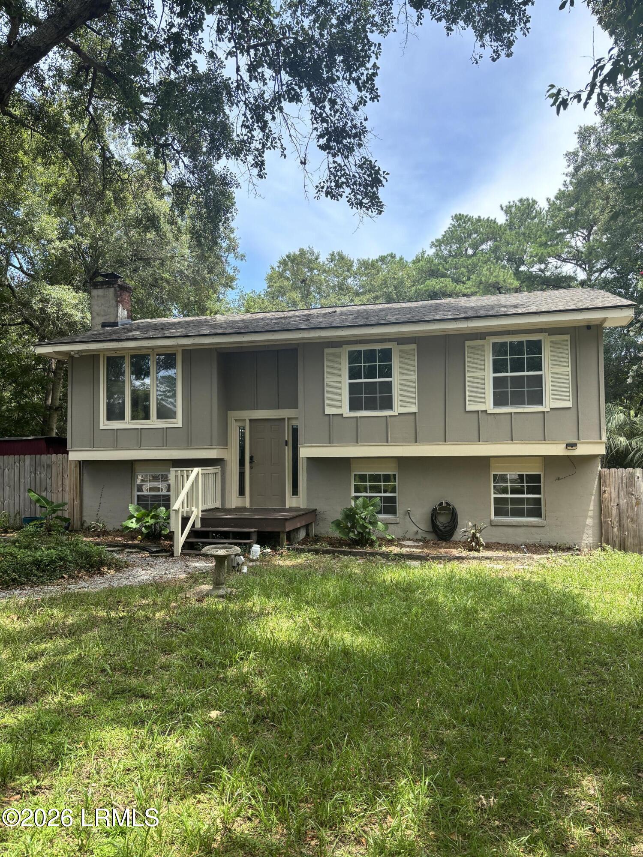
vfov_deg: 67.3
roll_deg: -0.1
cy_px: 428
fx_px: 644
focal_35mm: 26
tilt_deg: +2.7
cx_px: 322
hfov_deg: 53.1
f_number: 1.6
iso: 50
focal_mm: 5.96
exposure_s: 1/1092
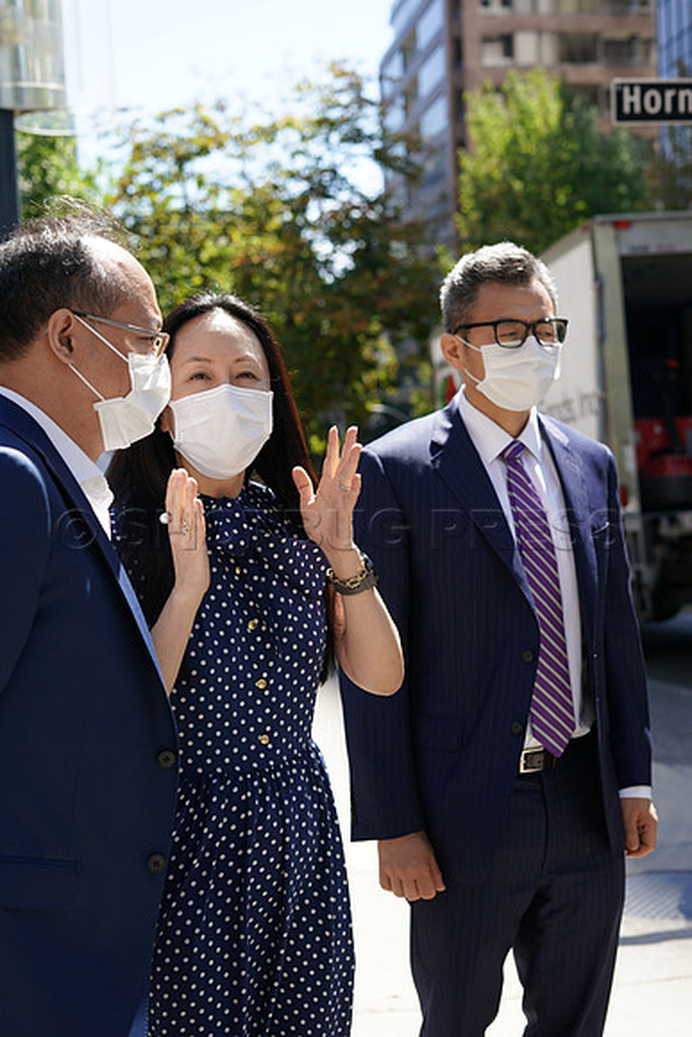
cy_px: 518
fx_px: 1441
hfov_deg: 27.0
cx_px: 346
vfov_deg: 39.6
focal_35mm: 50
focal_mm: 50
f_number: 4
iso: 200
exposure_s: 1/500
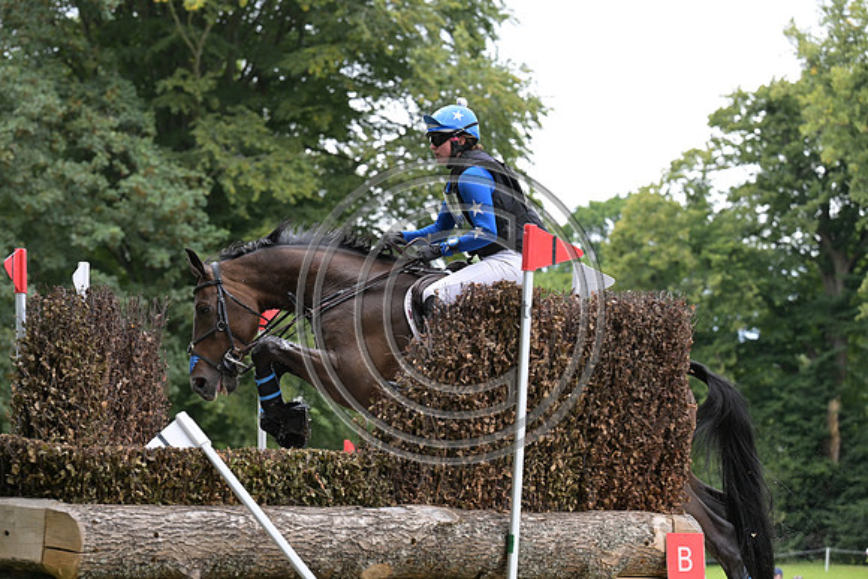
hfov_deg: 15.2
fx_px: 3256
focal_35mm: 135
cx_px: 434
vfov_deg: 10.2
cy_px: 290
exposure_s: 1/1250
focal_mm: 135
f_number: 5.6
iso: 2500
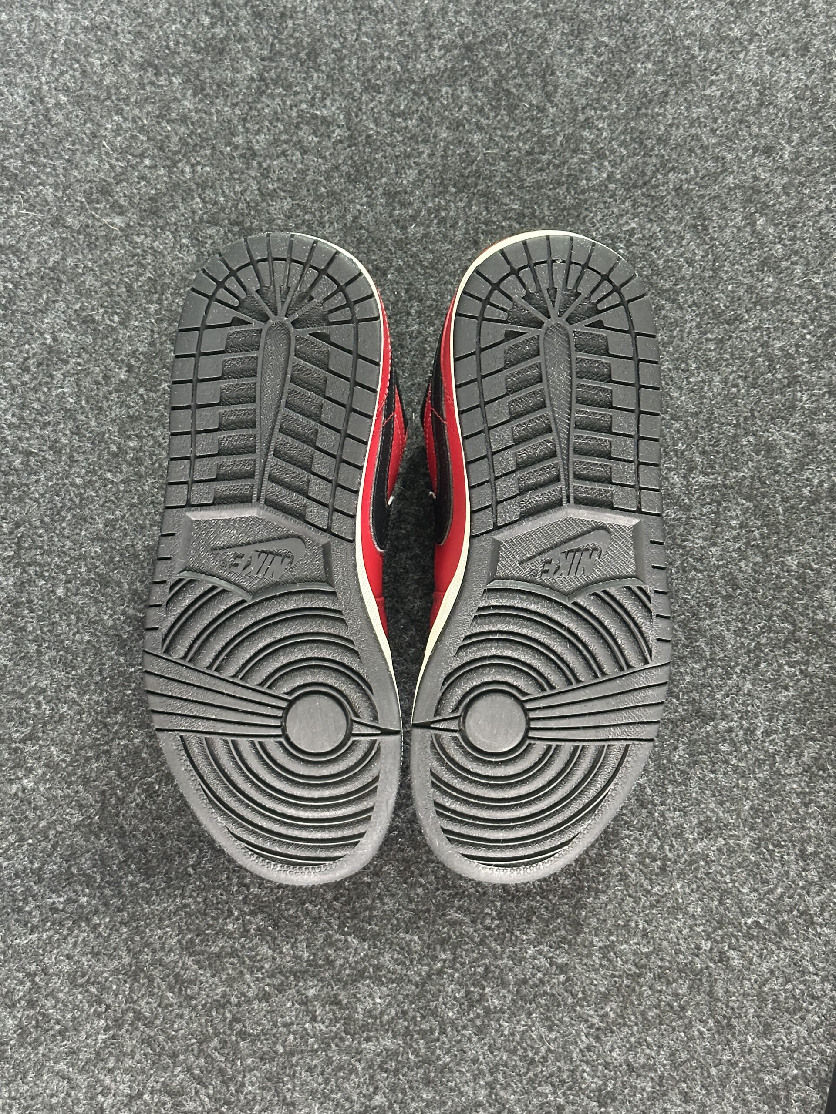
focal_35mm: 48
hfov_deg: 30.3
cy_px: 557
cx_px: 418
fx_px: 1546
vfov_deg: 39.7
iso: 500
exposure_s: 1/25
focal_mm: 6.86
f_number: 1.78
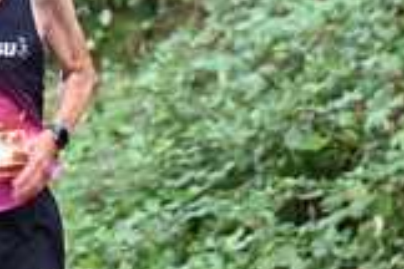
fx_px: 7619
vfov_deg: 2.0
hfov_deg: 3.0
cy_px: -31
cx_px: -37
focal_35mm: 679
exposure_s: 1/250
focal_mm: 200
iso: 1250
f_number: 6.3
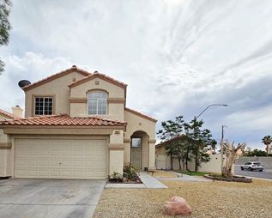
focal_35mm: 20
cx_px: 118
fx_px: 161
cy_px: 157
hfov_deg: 79.9
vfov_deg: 64.9
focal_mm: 2.2
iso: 50
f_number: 2.2
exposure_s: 1/10000
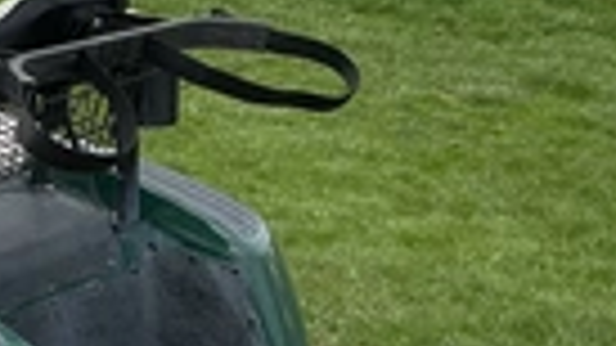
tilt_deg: -15.3
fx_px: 1453
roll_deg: -2.3
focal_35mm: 89
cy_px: 139
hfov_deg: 21.9
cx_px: -144
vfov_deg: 13.6
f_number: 1.8
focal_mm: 3
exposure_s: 1/1311
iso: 25
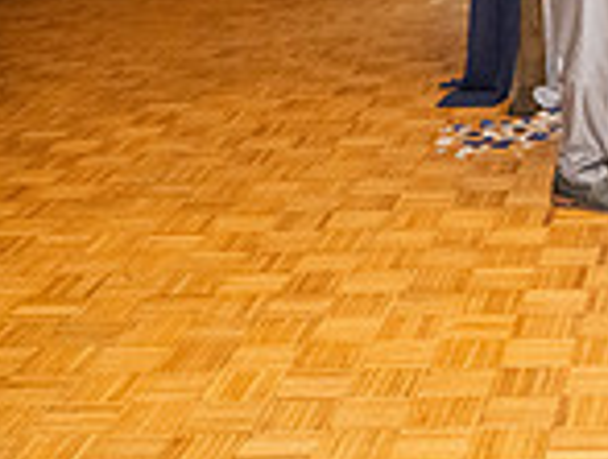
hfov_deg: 17.6
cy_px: -287
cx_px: 724
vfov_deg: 13.0
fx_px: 1866
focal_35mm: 106
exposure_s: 1/160
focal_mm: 28
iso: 6400
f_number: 5
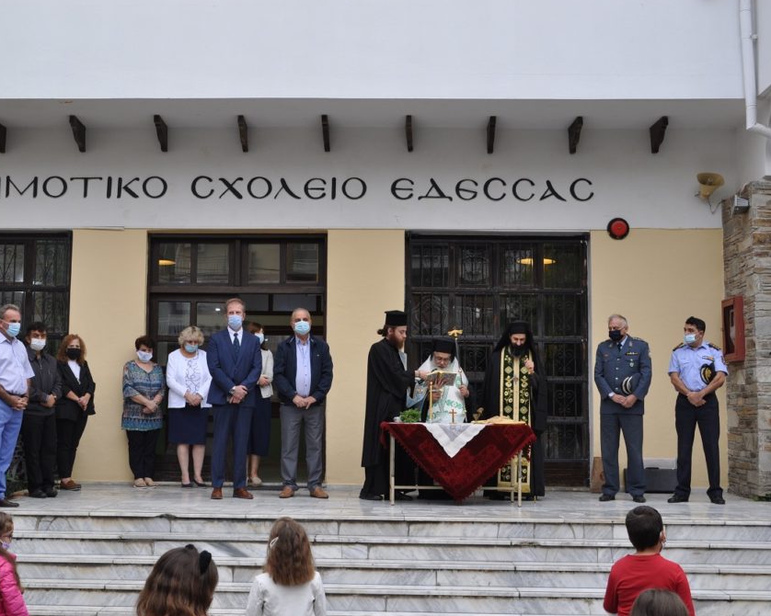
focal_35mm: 55
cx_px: 345
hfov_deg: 34.1
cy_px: 304
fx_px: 1255
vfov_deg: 27.6
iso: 360
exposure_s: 1/40
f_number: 9
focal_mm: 32
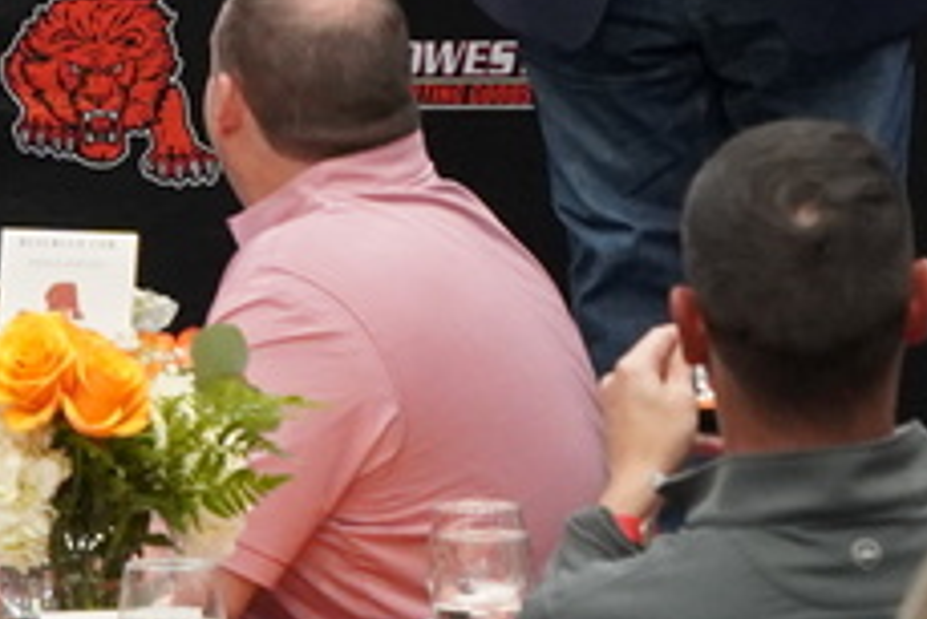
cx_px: 263
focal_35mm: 511
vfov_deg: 2.7
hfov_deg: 4.0
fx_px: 13166
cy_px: -301
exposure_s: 1/160
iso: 4000
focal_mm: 78
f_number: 5
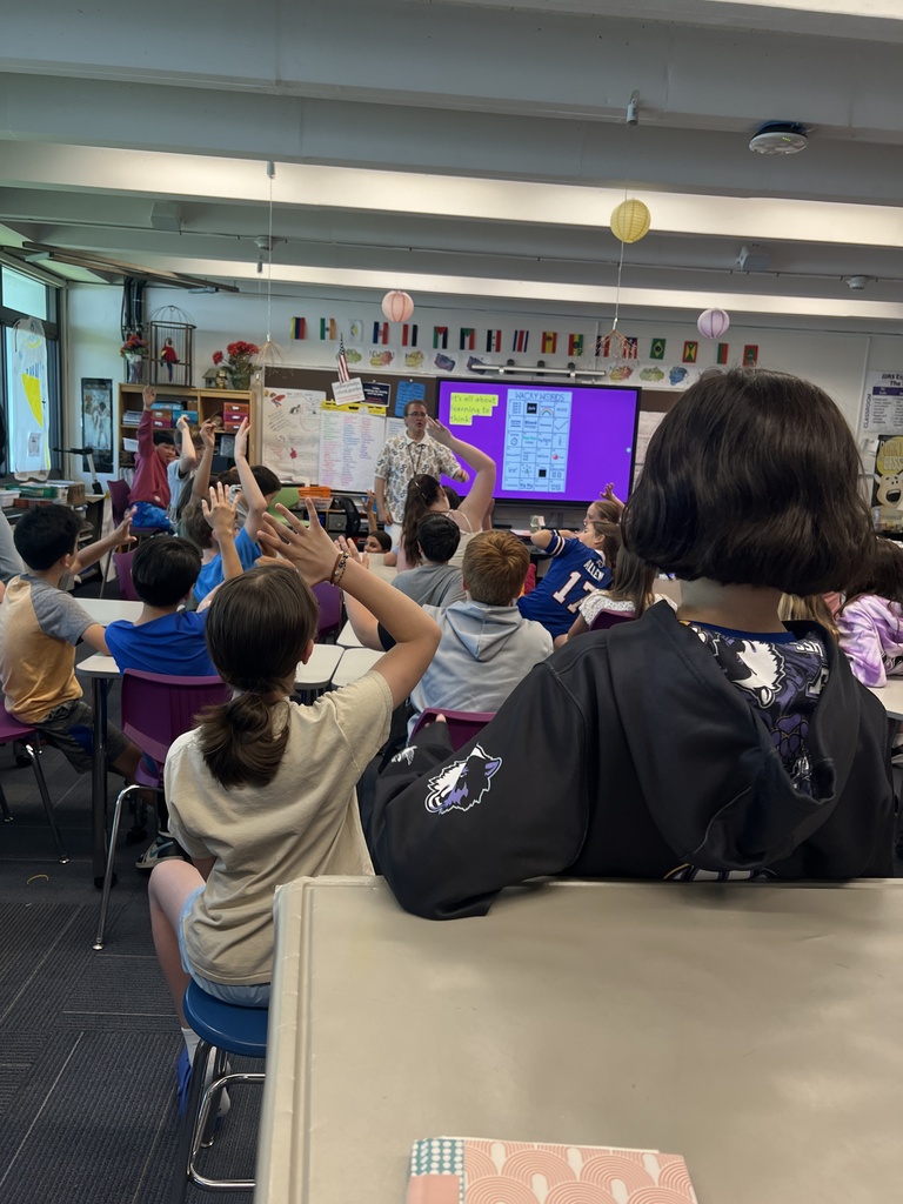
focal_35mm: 26
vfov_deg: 67.3
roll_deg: -2.9
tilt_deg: -9.7
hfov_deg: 53.1
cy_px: 602
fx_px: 904
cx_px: 452
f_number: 1.5
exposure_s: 1/120
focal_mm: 5.7
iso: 100
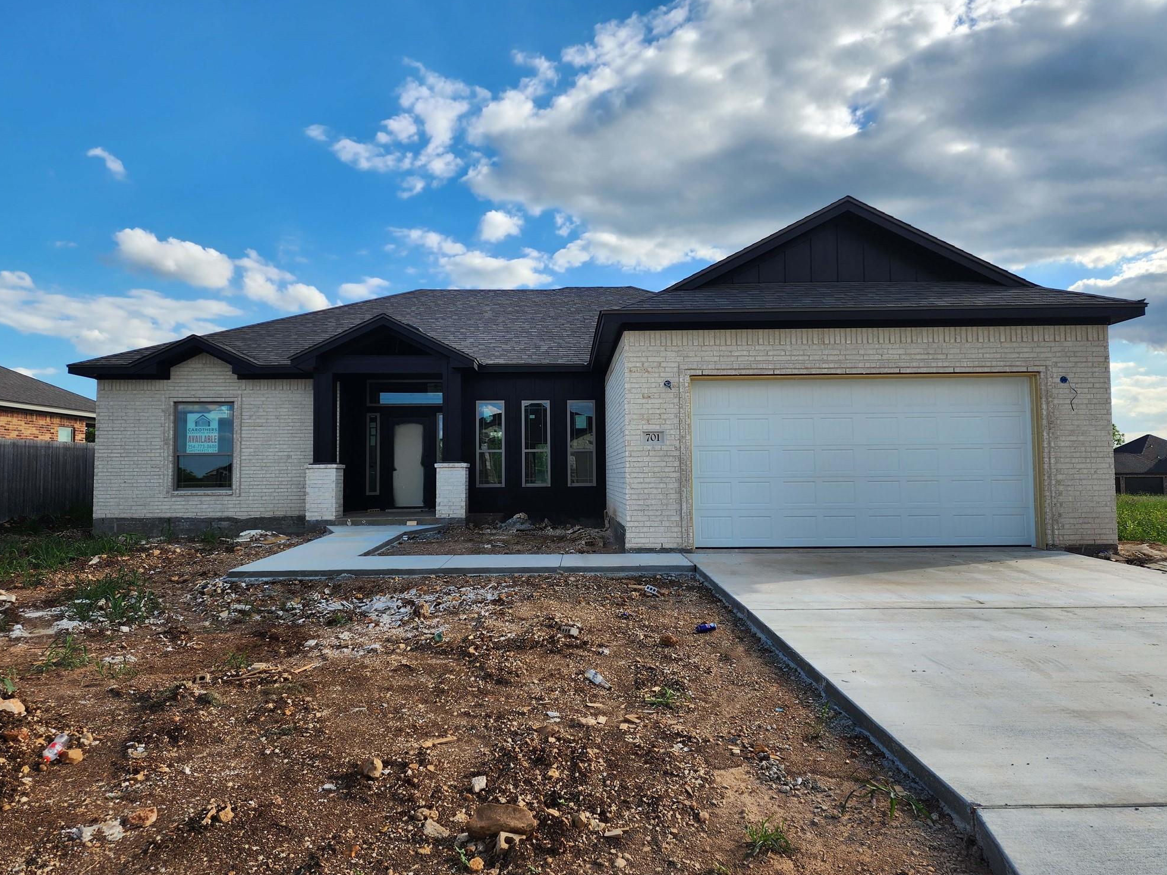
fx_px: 809
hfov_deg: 71.6
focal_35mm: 24
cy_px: 421
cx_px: 584
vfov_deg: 56.8
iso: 12
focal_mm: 6.4
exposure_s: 1/887
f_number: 1.8
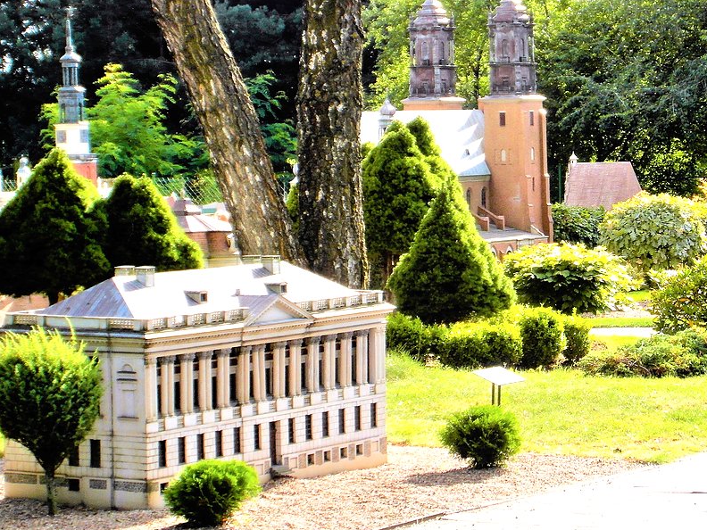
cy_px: 240
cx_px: 358
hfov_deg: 19.6
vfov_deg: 14.8
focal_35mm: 100
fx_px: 2042
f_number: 4.4
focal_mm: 14.3
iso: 100
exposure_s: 1/180
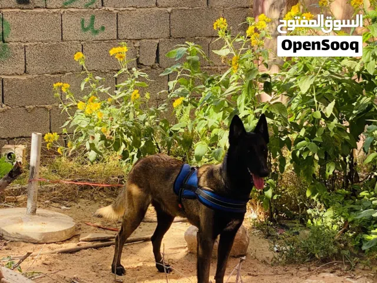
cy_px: 142
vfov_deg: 28.0
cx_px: 188
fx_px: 566
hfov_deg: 36.8
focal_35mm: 52
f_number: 2
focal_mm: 6
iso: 20
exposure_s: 1/168
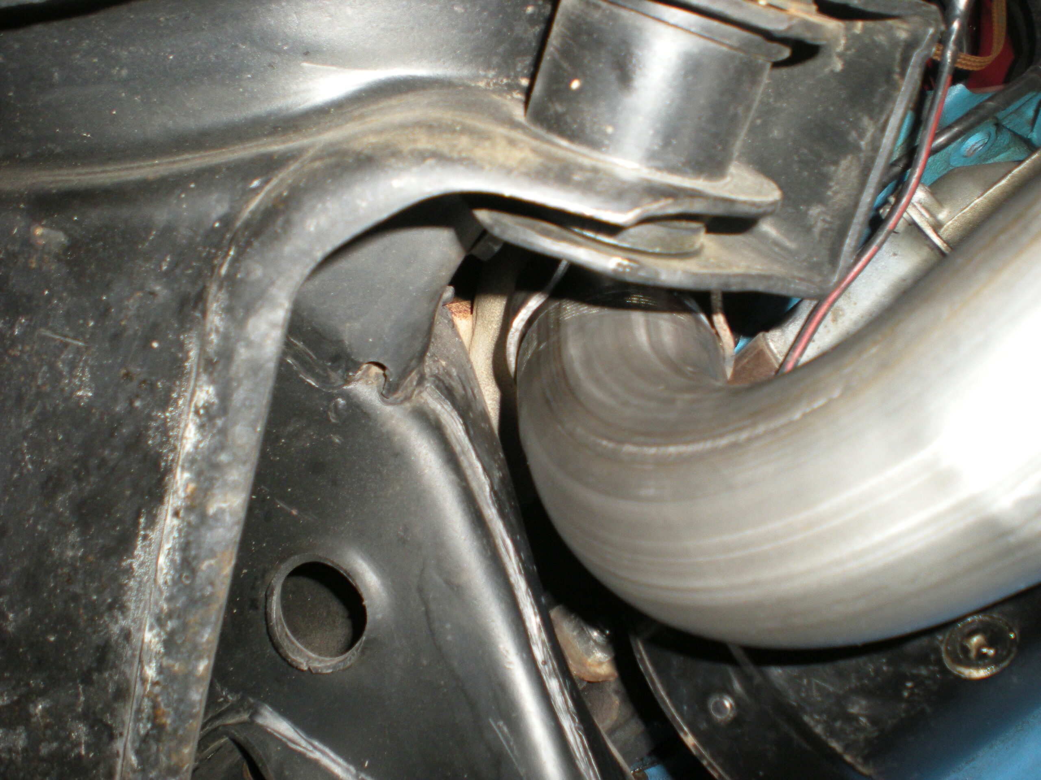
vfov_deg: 37.7
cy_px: 390
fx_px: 1143
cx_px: 520
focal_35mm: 38
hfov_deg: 49.0
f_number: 3.1
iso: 137
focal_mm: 6.3
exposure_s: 1/60
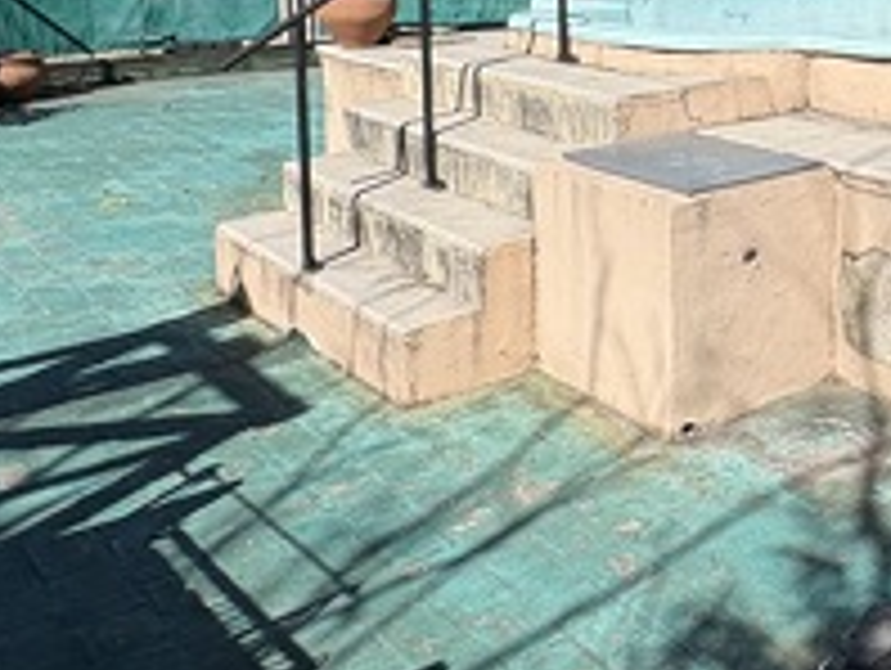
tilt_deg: -4.9
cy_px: 22
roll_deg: -0.8
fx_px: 1211
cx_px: 968
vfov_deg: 29.2
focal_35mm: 47
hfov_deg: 35.0
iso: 40
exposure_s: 1/3546
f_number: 2.2
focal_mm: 2.22
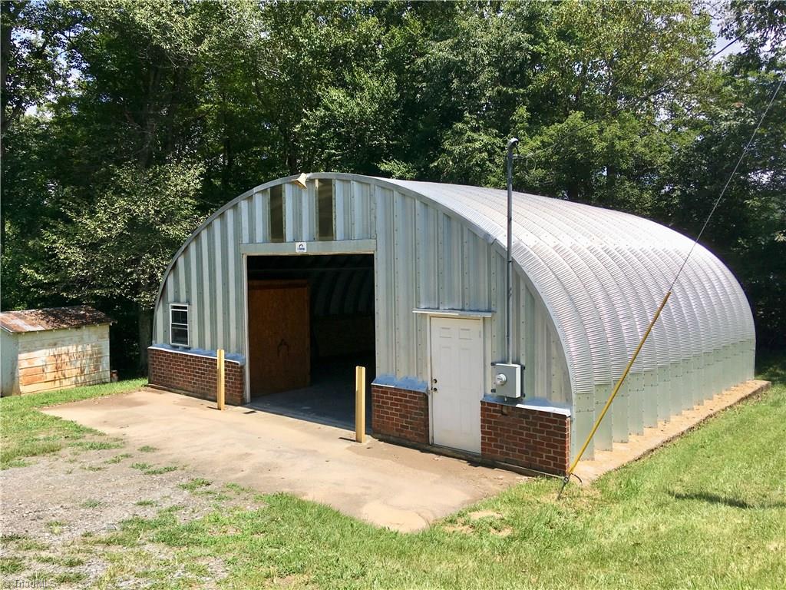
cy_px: 295
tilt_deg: -3.8
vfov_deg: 48.2
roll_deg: +0.0
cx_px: 393
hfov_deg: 61.7
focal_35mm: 29
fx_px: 658
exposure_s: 1/1637
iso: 25
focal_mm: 4.15
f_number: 2.2
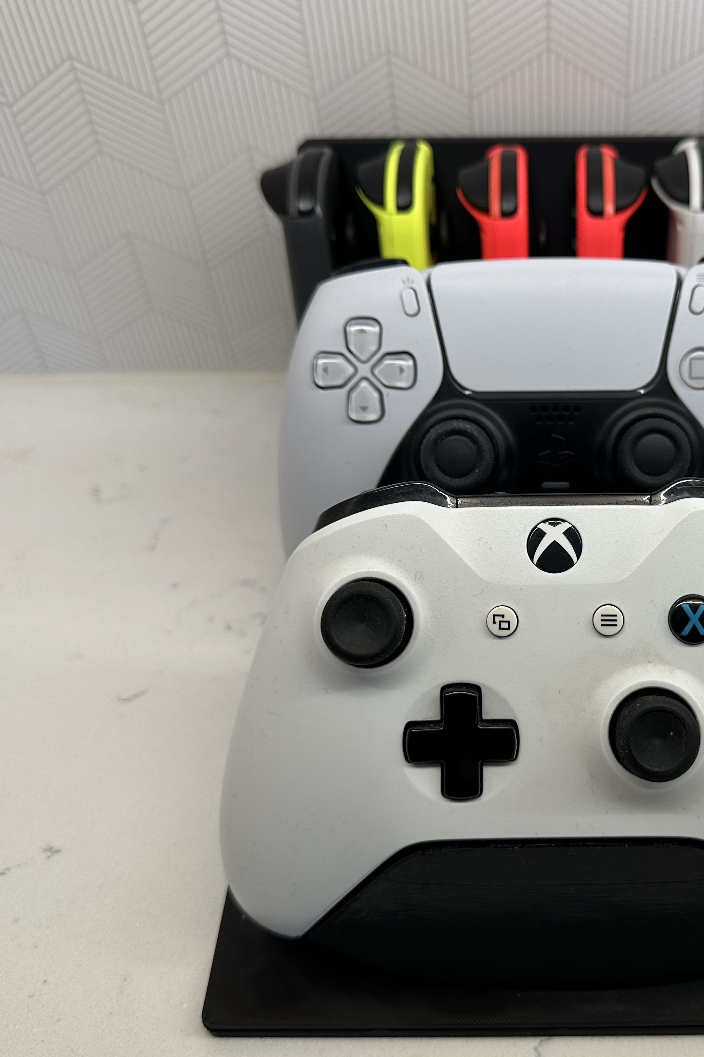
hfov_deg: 37.6
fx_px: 997
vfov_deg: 55.8
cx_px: 553
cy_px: 528
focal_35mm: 34
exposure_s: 1/102
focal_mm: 6.86
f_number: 1.78
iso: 100
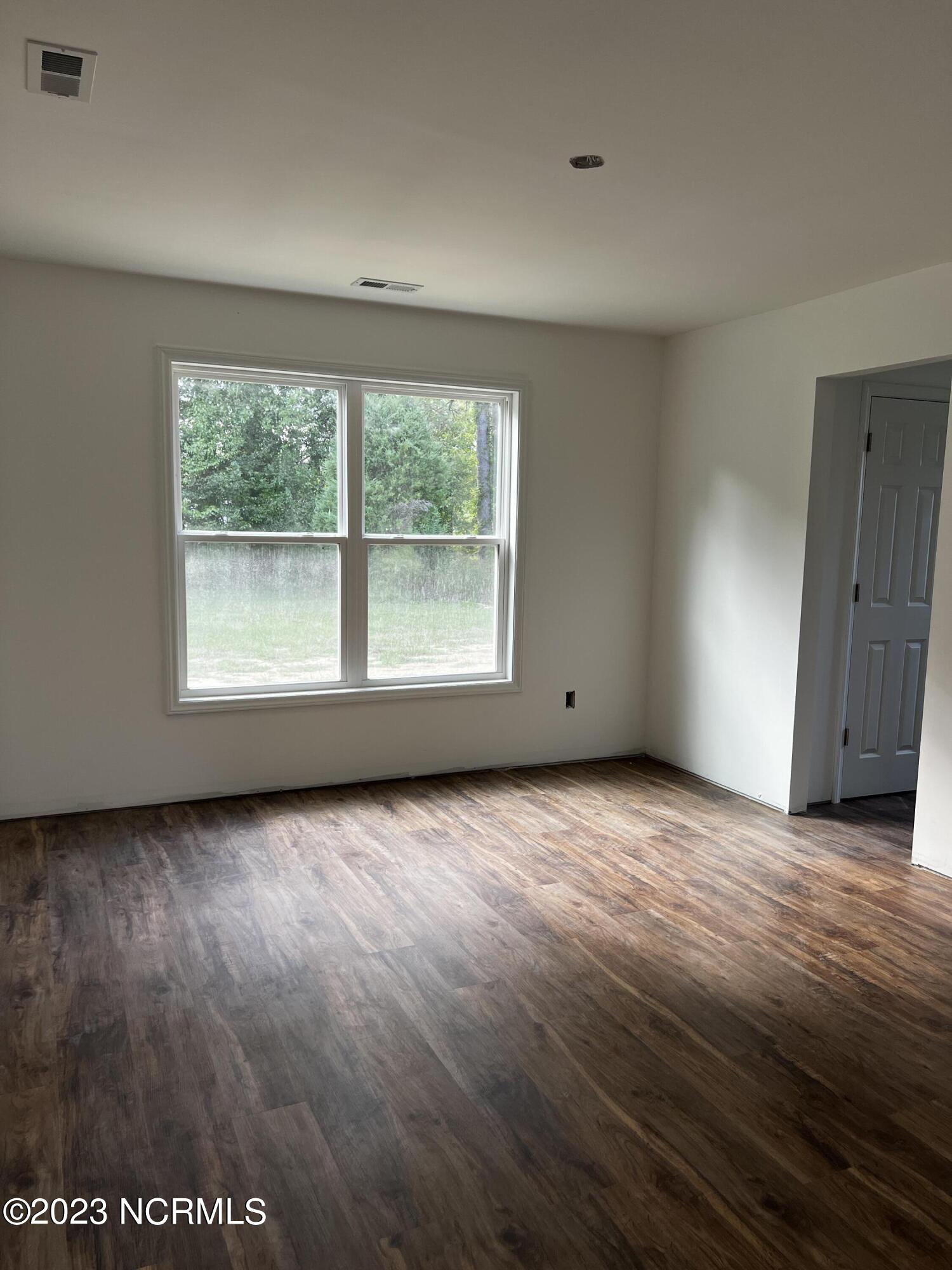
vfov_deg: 67.3
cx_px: 476
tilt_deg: -7.3
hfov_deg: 53.1
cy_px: 635
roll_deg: -0.9
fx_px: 953
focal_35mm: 26
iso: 64
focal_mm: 5.7
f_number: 1.5
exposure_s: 1/121
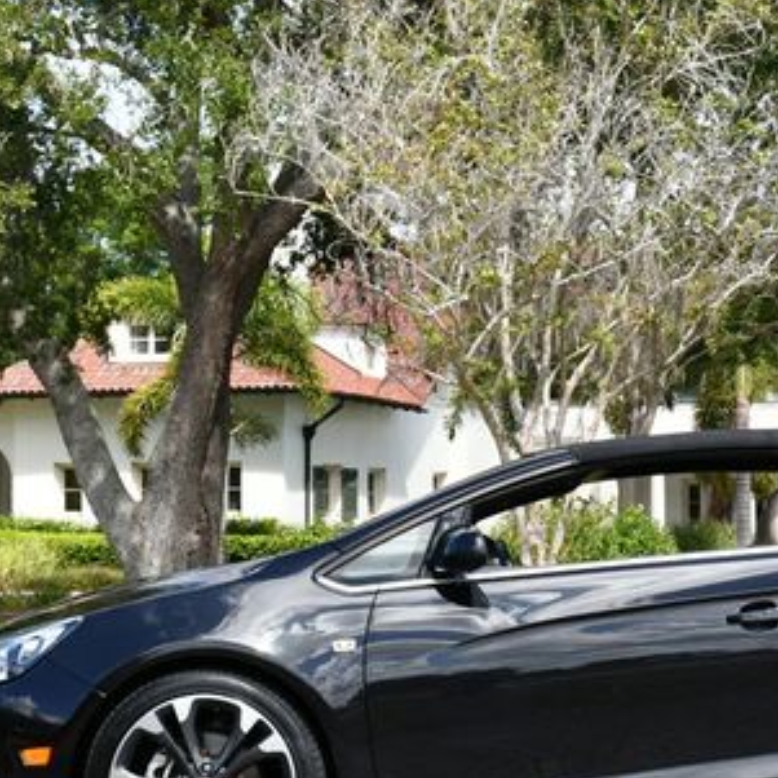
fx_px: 2390
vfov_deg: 18.5
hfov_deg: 18.3
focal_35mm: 94
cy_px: 476
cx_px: 654
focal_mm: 26
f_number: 7.1
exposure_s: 1/250
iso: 200
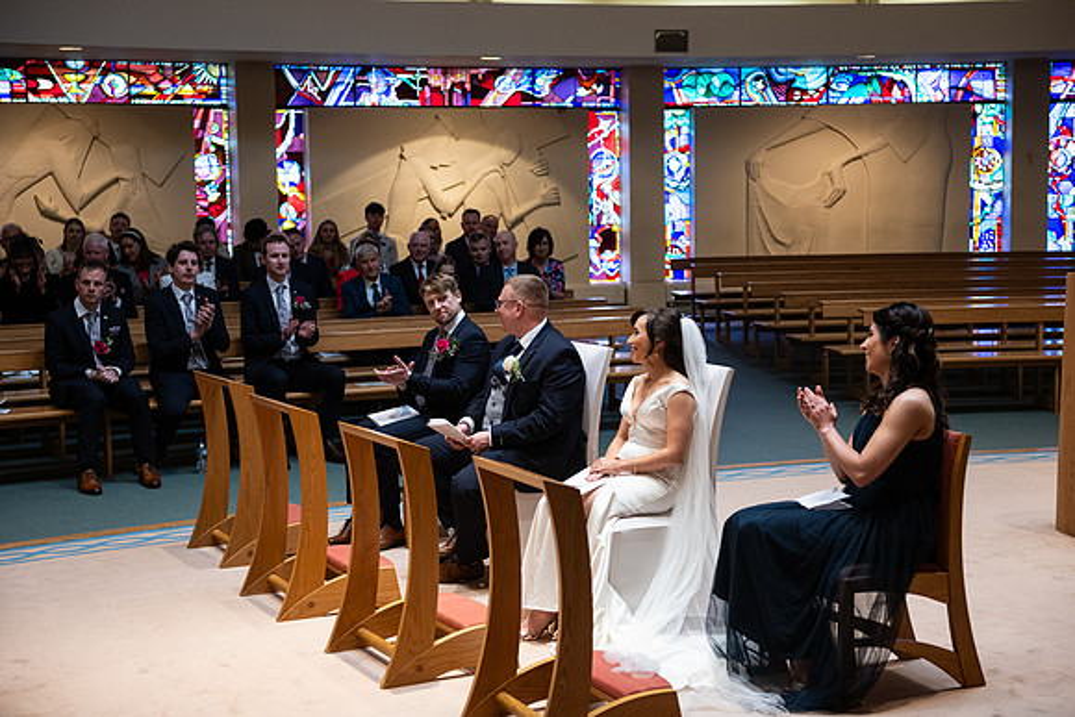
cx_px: 538
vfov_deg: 23.4
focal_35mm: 58
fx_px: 1732
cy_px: 358
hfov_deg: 34.5
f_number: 3.5
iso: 1000
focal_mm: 58
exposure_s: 1/160
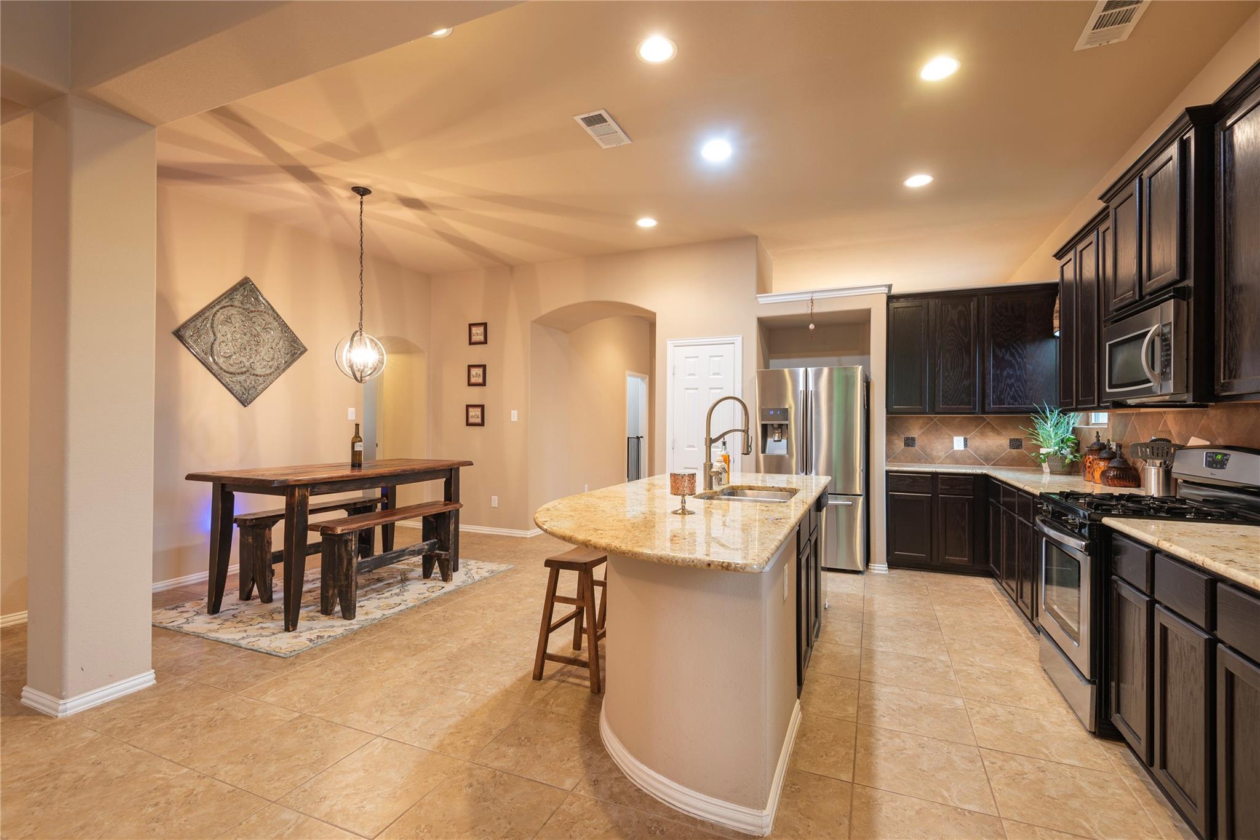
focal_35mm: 16
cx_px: 630
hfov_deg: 96.7
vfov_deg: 73.8
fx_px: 560
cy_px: 420
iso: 100
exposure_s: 1.3
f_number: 7.1
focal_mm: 16
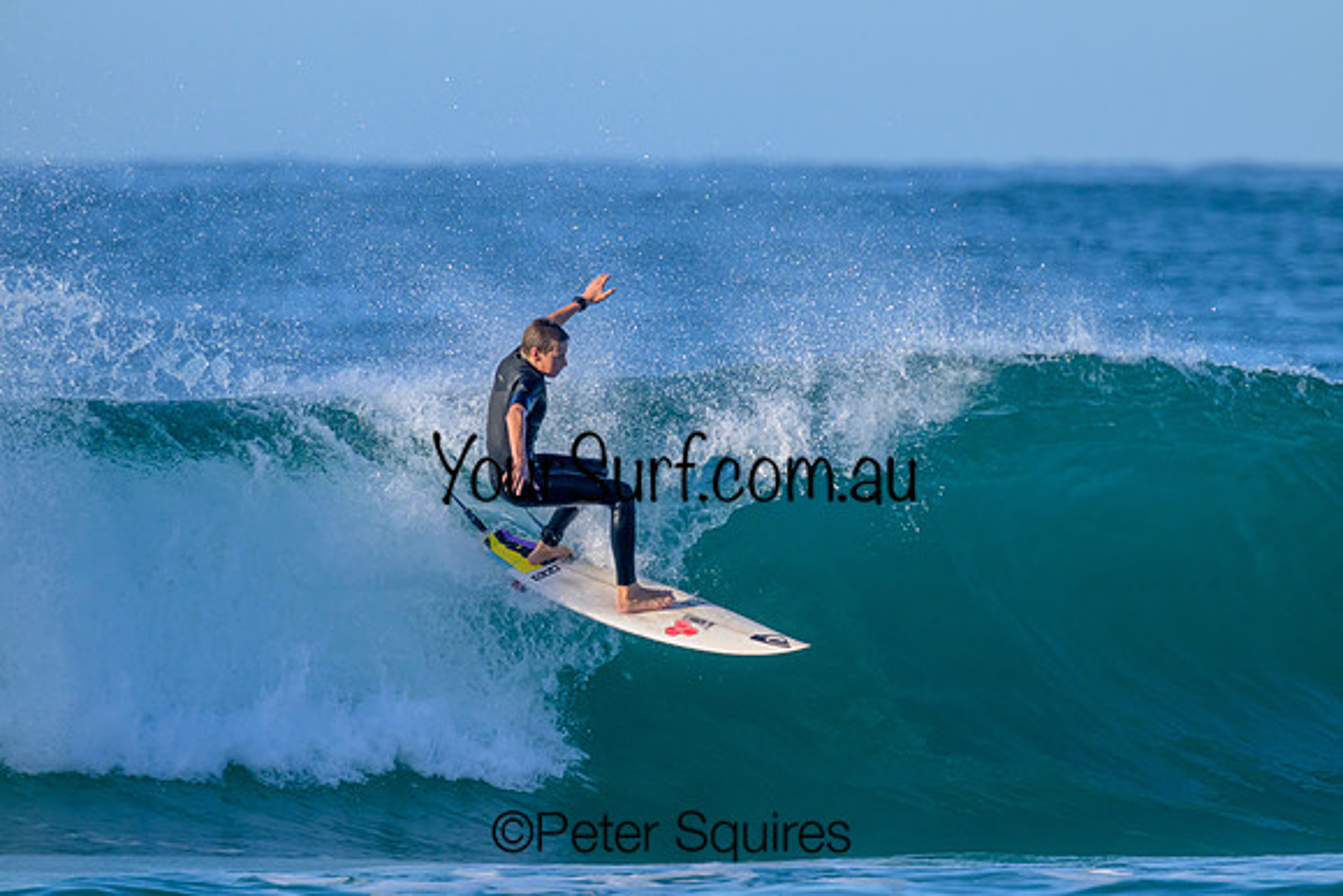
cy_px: 448
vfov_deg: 1.7
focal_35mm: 819
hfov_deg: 2.5
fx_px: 30547
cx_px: 672
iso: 2000
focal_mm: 800
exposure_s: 1/2000
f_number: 11
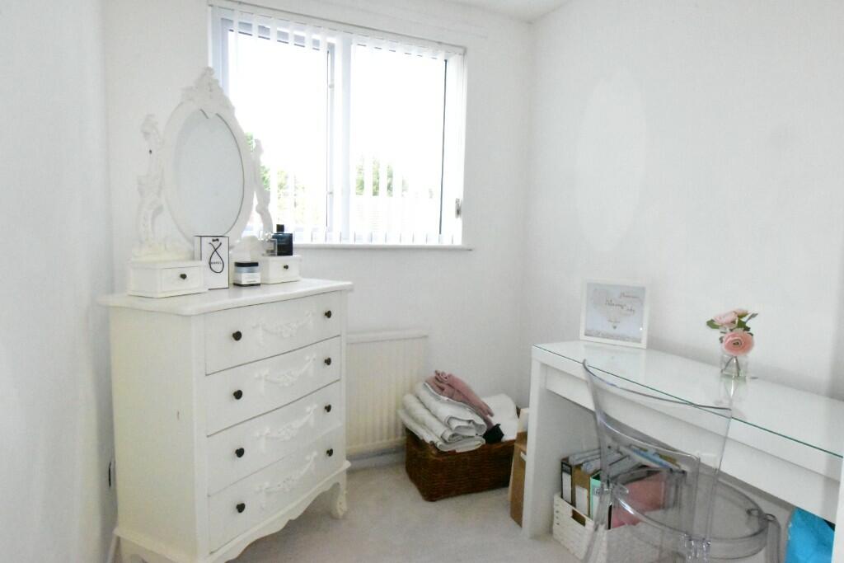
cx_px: 422
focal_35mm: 21
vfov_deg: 59.5
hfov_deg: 81.2
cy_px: 282
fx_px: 492
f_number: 25
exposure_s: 1/200
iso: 20000
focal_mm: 14
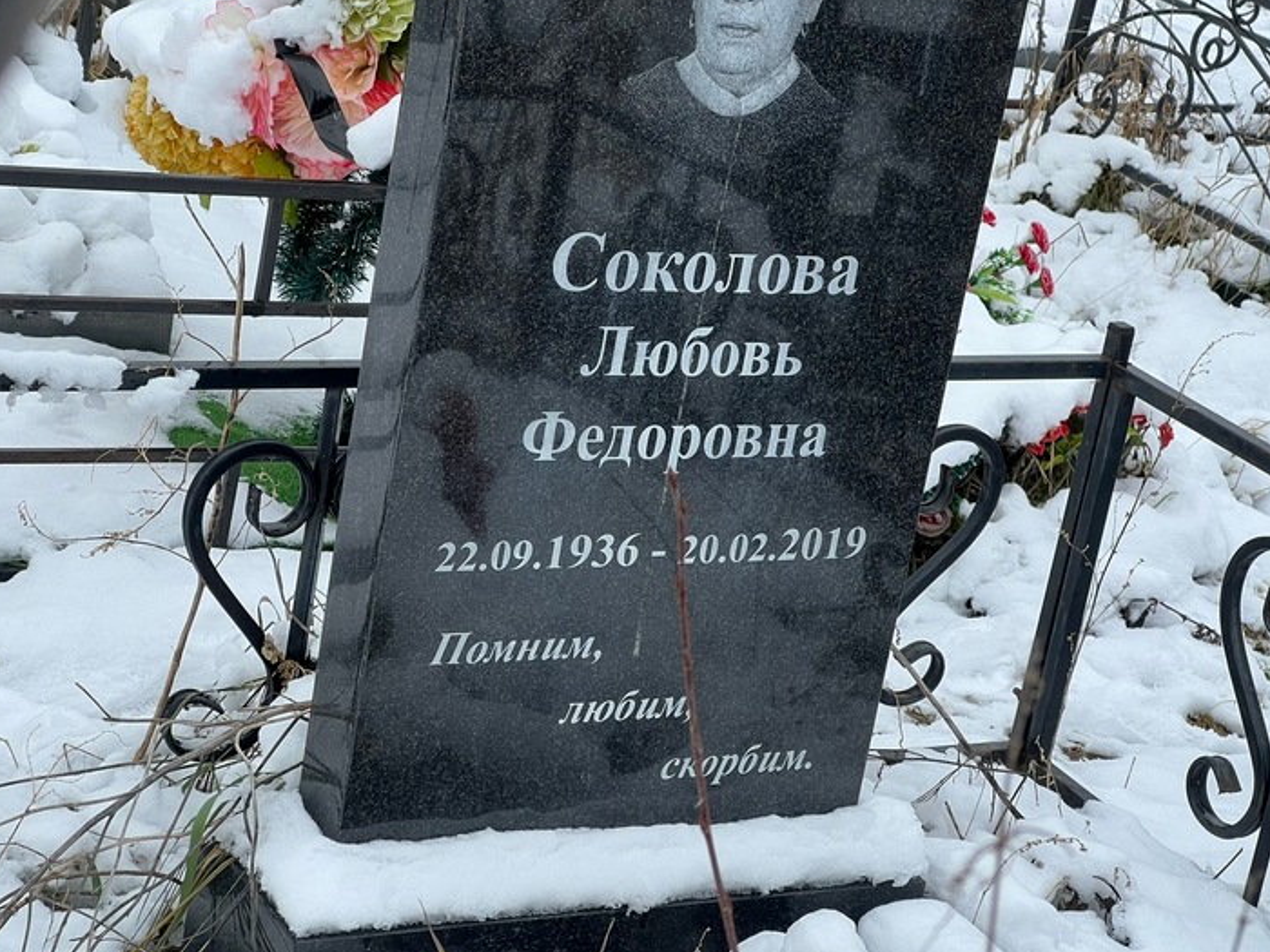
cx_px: 590
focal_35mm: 88
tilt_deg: -20.3
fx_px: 3229
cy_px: 464
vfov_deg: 16.8
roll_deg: -12.2
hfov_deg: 22.2
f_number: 2.8
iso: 40
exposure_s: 1/99
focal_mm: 9
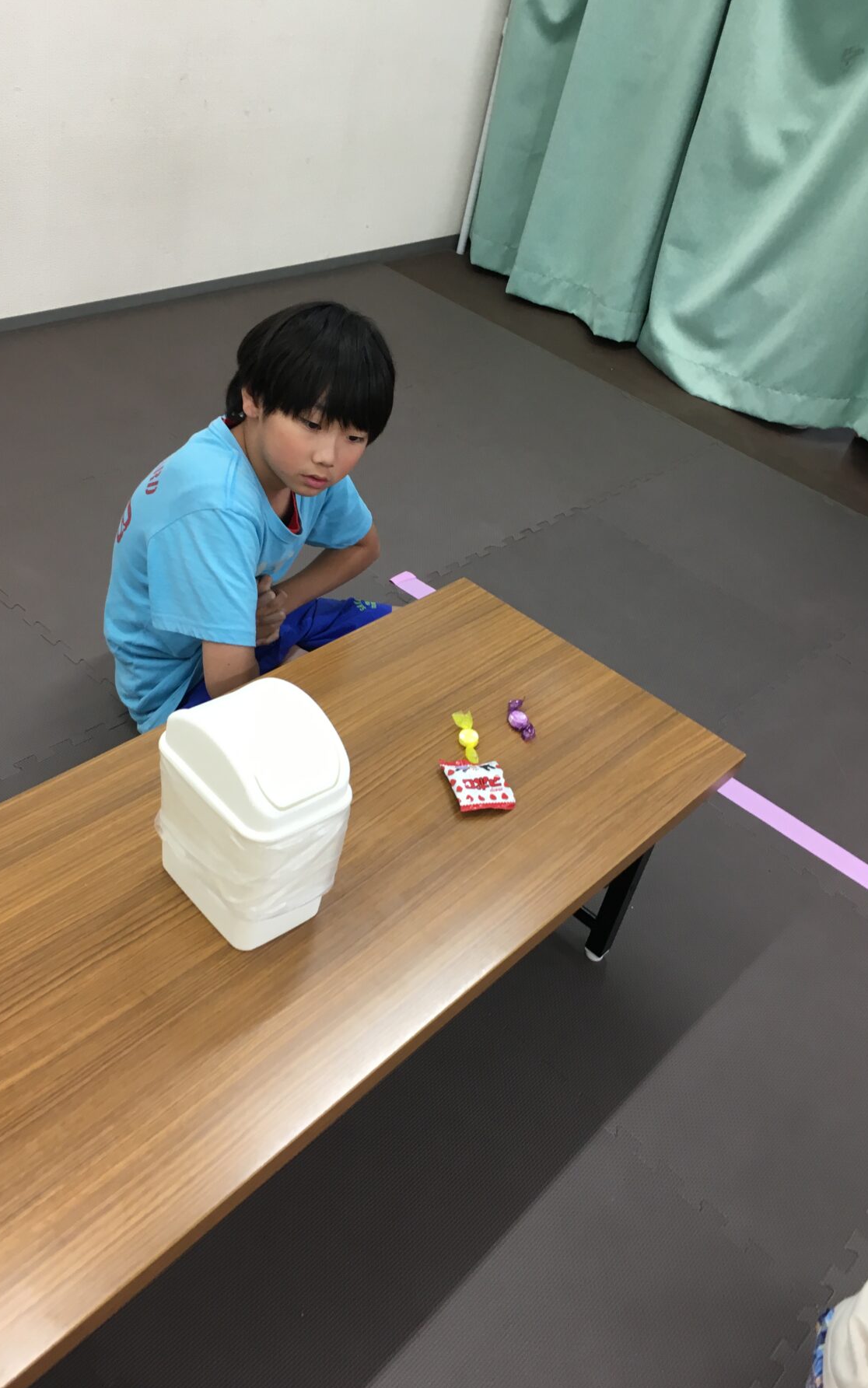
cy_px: 697
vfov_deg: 61.2
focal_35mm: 31
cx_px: 407
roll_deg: -11.3
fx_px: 1173
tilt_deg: -41.9
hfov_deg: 40.6
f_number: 2.2
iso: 50
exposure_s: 1/30
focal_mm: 4.15
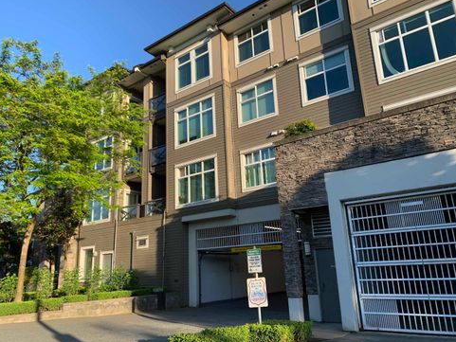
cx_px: 222
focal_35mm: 27
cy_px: 167
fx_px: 356
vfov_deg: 51.4
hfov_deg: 65.3
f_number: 1.8
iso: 25
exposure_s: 1/669
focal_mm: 4.25
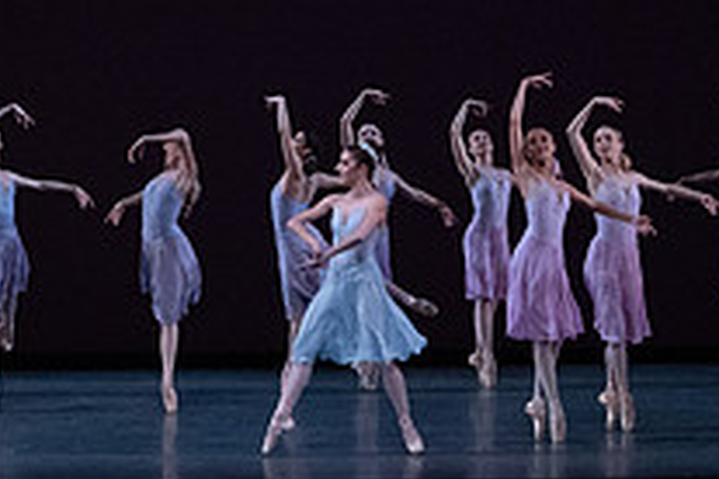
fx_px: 3914
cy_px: 5
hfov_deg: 10.5
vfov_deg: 7.0
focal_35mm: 196
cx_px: 104
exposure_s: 1/400
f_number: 13
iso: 12800
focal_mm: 70
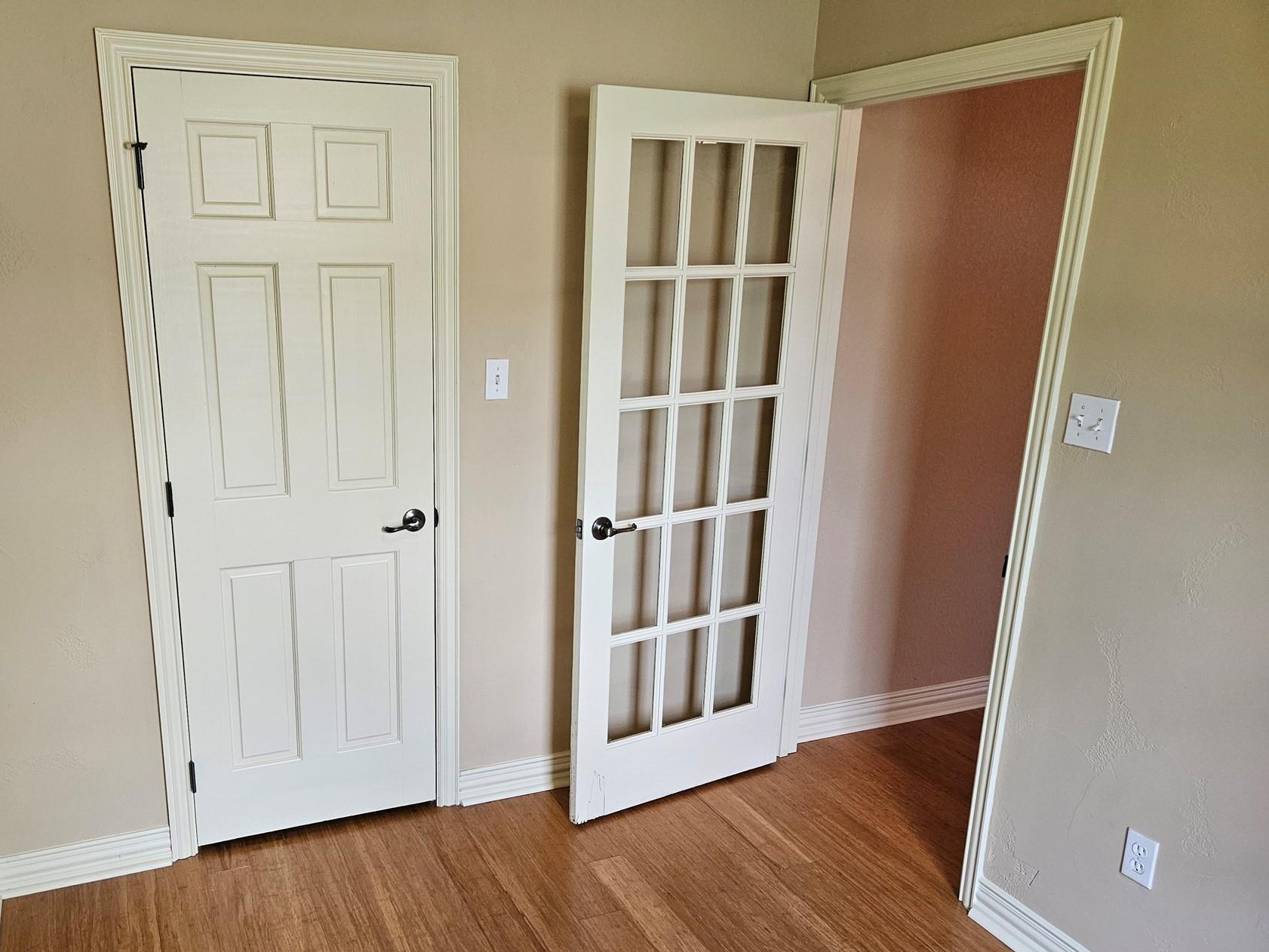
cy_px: 523
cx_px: 506
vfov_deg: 49.7
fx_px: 1027
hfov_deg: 62.9
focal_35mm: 28
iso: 320
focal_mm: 5.4
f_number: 1.8
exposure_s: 1/120
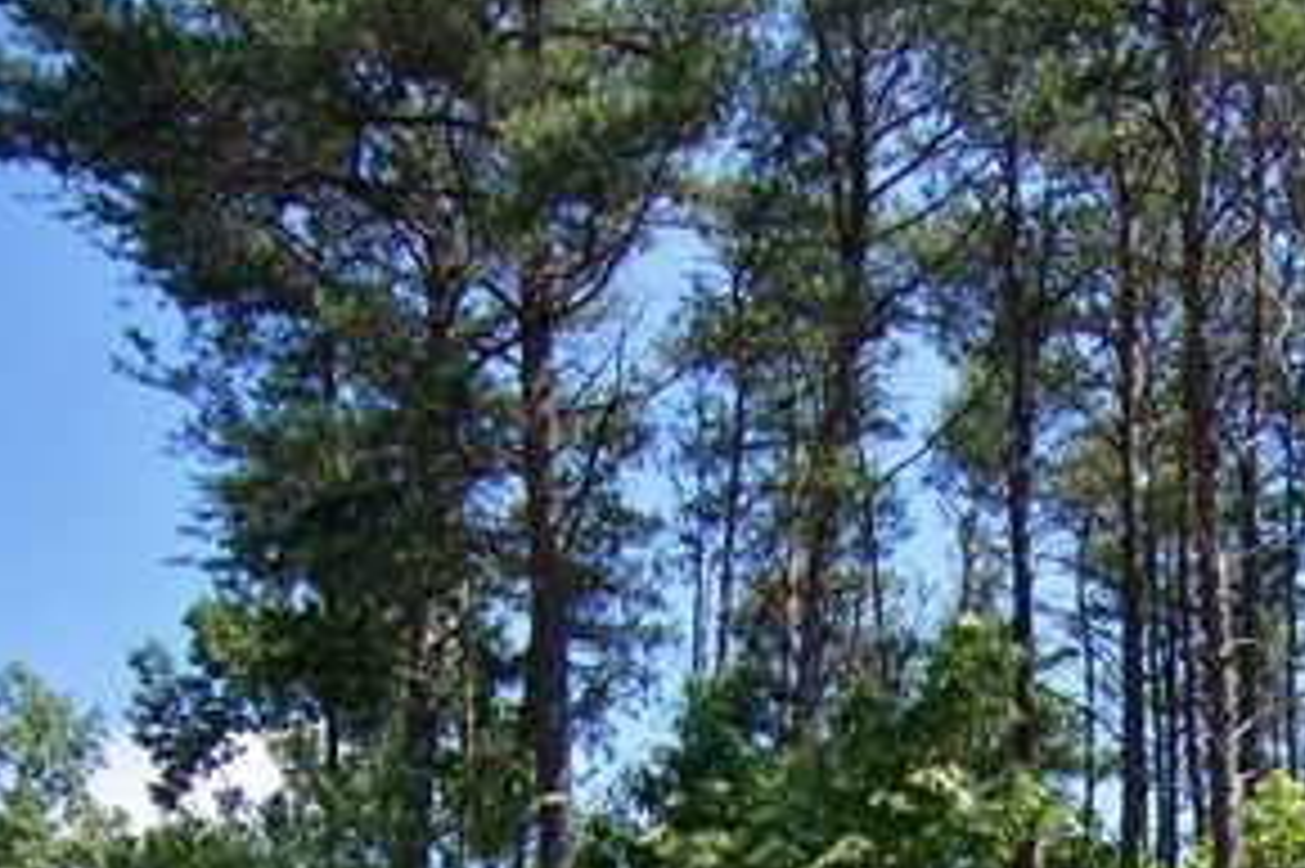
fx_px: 2242
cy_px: 1529
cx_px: 1325
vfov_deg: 17.9
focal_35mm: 62
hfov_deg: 30.1
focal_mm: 11
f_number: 11
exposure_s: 1/80
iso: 100
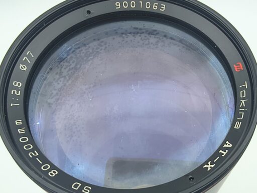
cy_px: 96
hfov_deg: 71.5
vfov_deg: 56.9
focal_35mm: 24
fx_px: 178
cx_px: 128
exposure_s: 1/100
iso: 135
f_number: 2
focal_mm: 1.83
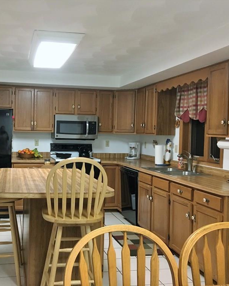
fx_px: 322
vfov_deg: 47.9
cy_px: 143
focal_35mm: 38
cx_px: 68
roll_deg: -1.5
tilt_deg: -2.4
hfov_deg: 38.5
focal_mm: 4.15
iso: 125
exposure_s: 1/30
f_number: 2.2
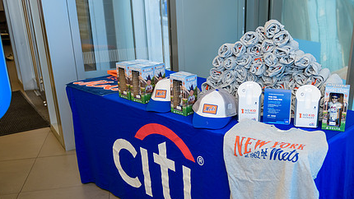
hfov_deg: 48.6
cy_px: 139
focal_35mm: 41
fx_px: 385
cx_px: 235
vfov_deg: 28.8
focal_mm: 29
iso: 400
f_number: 3.2
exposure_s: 1/125
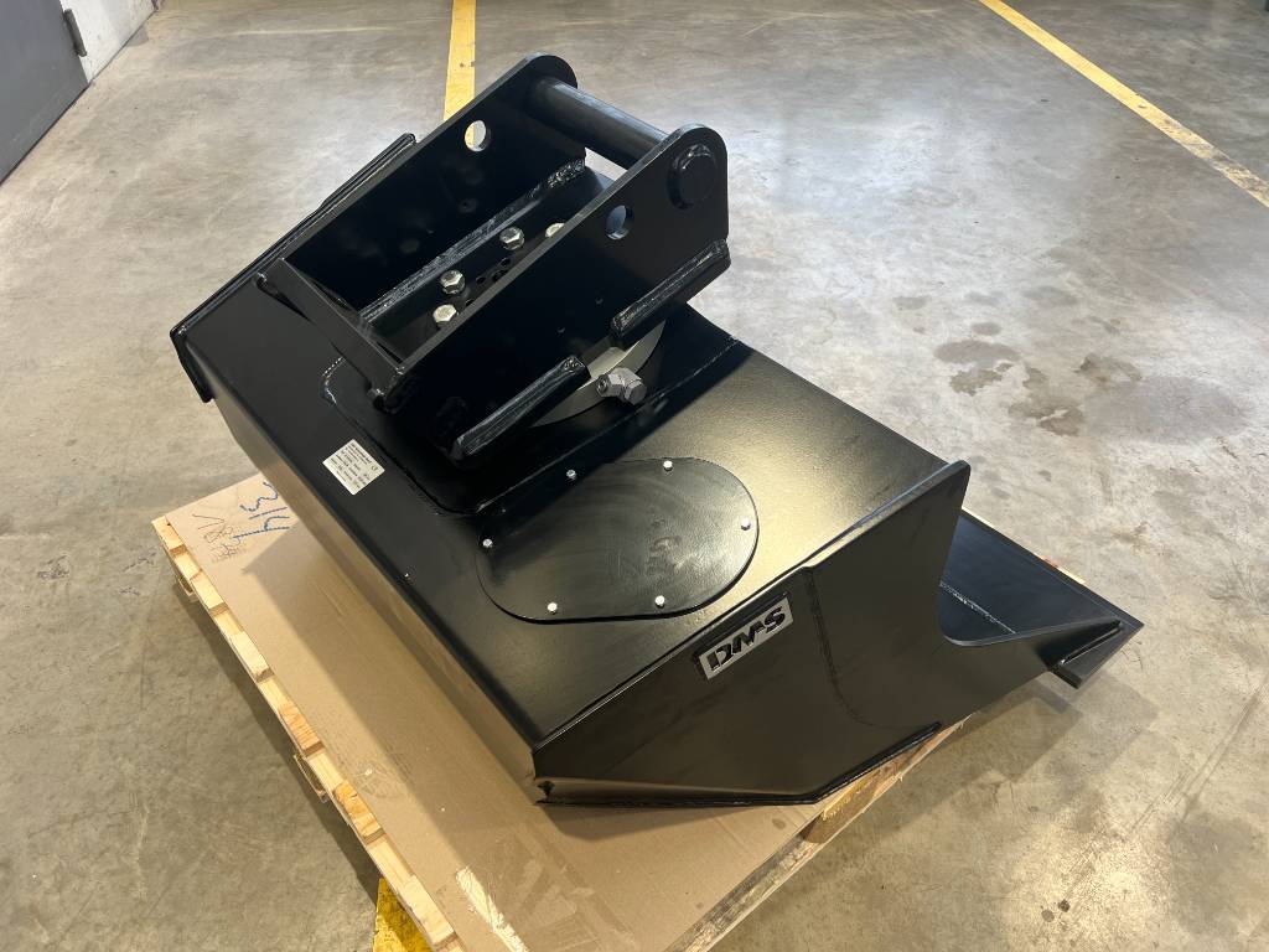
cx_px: 634
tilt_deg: -40.8
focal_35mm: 26
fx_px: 953
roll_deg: -0.4
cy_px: 476
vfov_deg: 53.1
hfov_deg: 67.3
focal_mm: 5.7
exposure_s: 1/121
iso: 80
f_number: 1.5
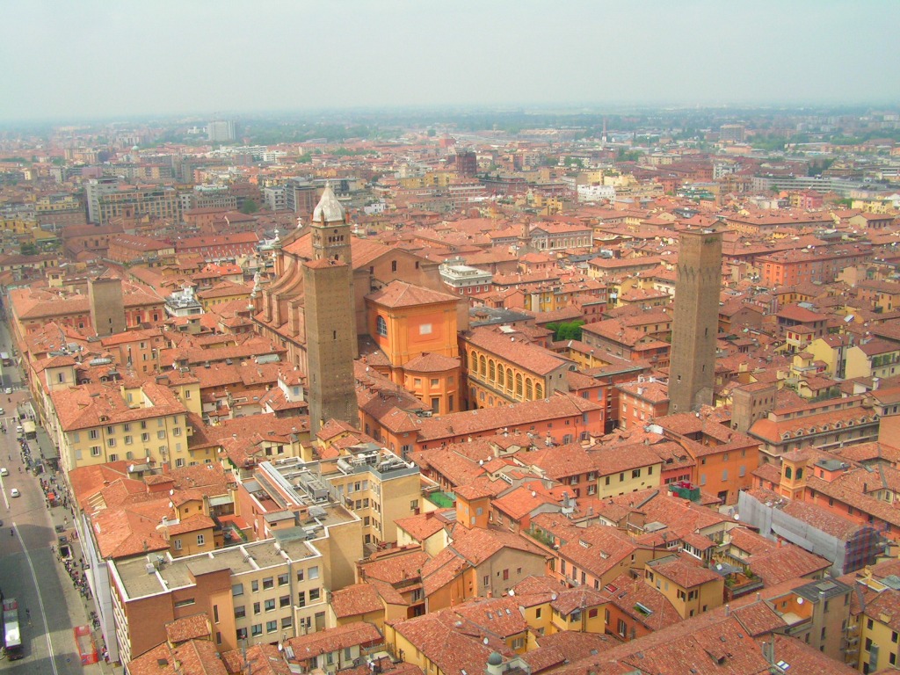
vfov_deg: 37.7
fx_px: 988
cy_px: 338
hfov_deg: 49.0
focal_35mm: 38
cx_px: 450
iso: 100
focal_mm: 6.3
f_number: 5.6
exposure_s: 1/640
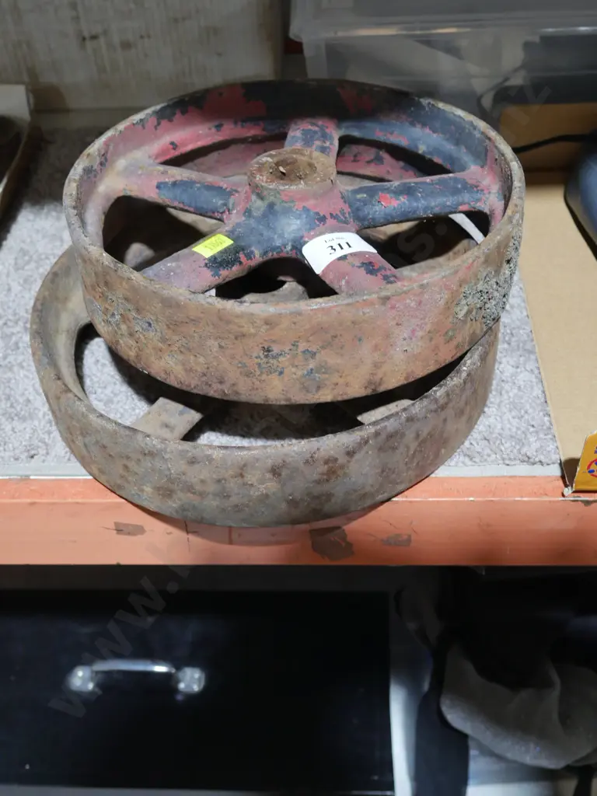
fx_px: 920
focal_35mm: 40
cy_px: 398
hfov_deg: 36.0
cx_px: 298
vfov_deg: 46.8
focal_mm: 20
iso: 1000
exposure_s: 1/60
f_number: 4.4
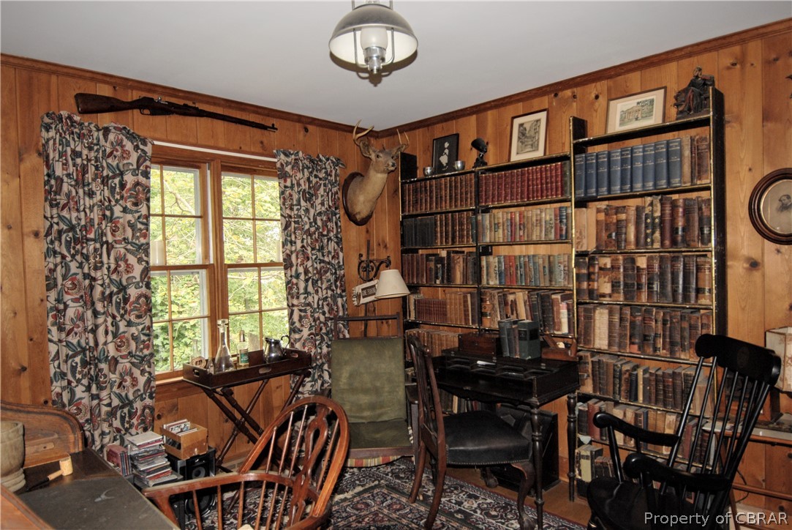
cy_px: 265
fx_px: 793
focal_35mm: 36
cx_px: 396
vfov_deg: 36.9
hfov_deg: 53.1
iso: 250
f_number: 4
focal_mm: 24
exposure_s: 1/60
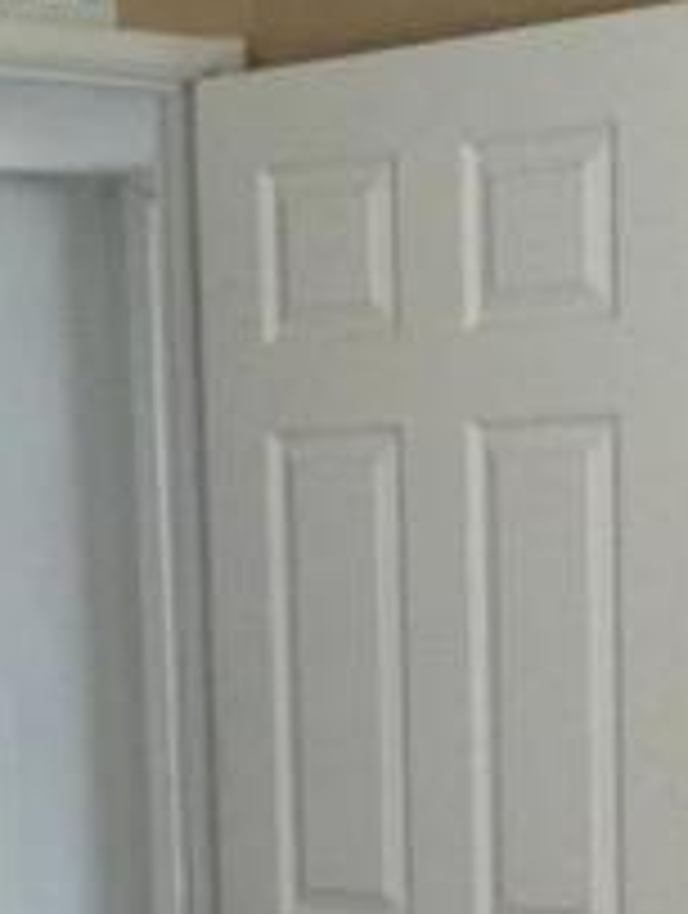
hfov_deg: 12.7
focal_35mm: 117
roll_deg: +2.0
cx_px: 274
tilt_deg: -9.9
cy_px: 1027
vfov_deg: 16.3
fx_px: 3091
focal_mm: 3.3
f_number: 2.4
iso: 200
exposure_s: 1/20
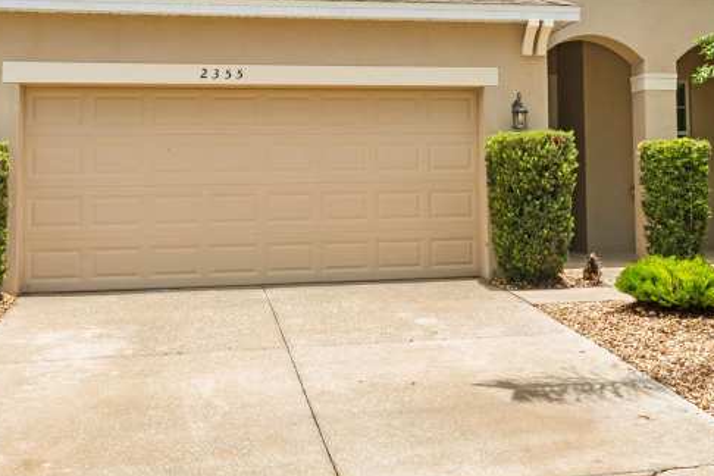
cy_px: 129
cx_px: 473
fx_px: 1111
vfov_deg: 24.0
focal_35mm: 56
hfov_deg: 35.3
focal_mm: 34
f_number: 22
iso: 320
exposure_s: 1/30
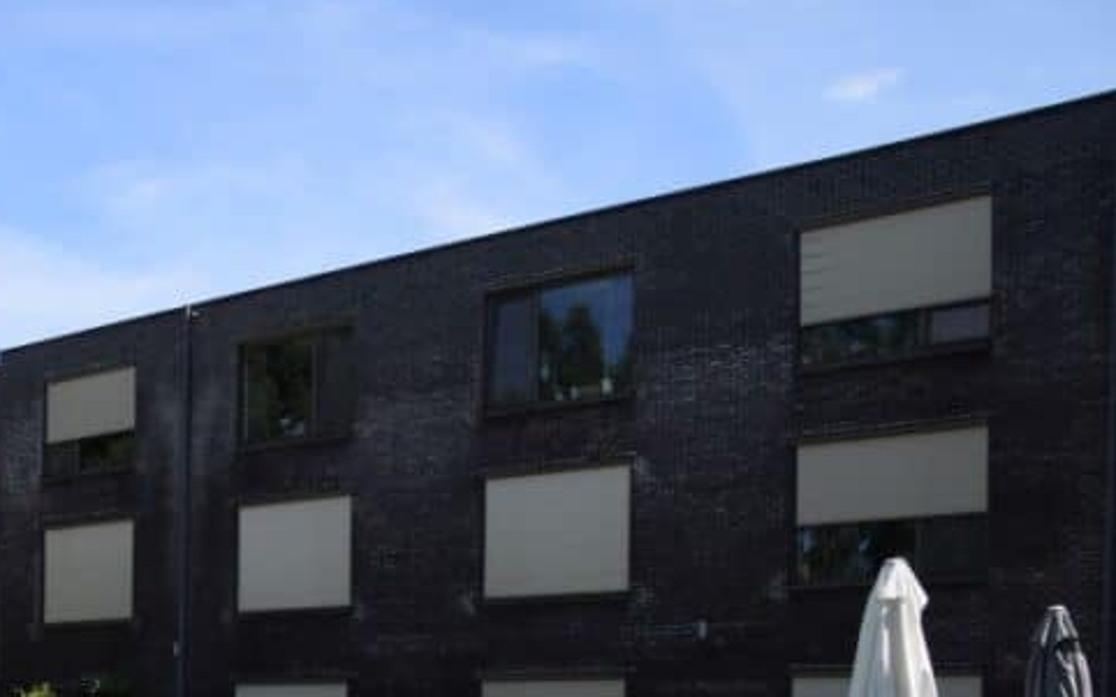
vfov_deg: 23.5
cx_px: -30
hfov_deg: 34.8
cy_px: 747
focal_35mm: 52
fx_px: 1581
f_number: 9
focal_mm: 16
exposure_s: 1/200
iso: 100
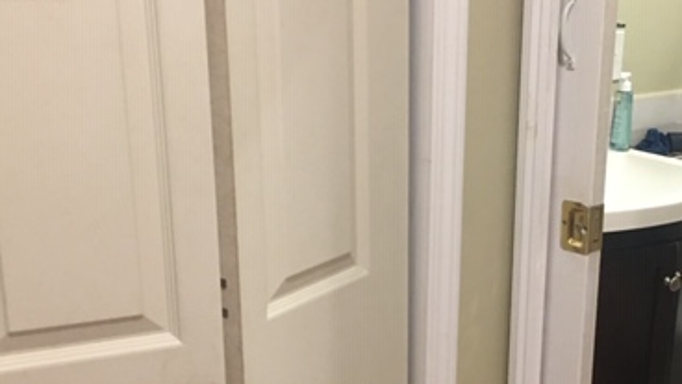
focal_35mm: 55
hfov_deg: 37.1
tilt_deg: -16.4
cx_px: 491
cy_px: 262
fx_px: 995
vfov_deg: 21.7
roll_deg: -2.9
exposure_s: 1/8
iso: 80
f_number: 2.2
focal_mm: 4.15
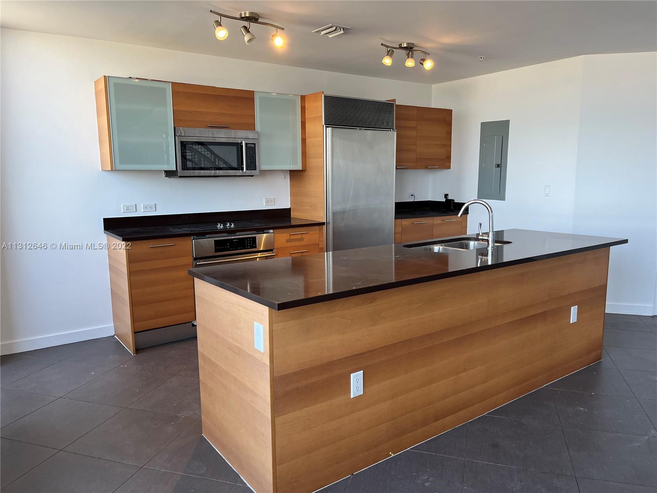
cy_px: 246
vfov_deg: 53.1
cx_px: 328
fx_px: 493
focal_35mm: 26
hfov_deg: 67.3
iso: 125
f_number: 1.6
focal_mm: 5.1
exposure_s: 1/120
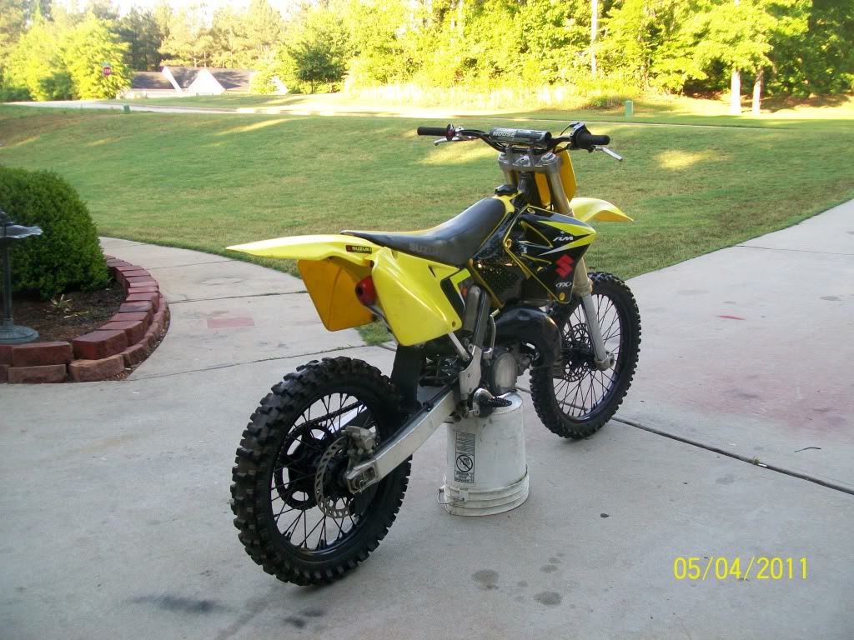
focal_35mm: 36
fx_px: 888
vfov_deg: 39.7
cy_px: 320
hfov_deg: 51.4
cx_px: 427
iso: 64
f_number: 2.7
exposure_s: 1/80
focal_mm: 6
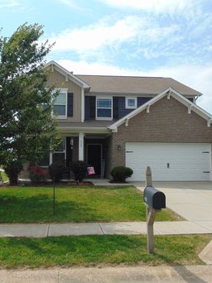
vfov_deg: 54.0
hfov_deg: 41.6
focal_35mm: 34
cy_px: 140
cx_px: 88
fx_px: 278
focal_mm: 4.5
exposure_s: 1/320
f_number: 7.7
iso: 80
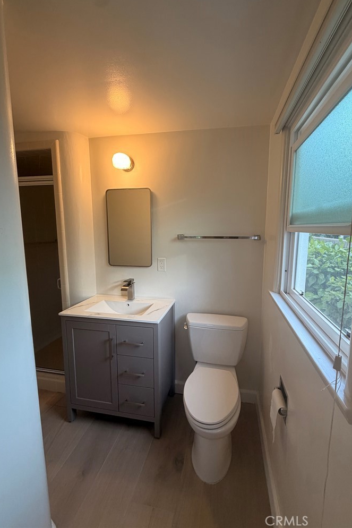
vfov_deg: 100.4
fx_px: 220
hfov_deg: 77.2
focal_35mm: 15
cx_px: 188
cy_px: 257
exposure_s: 1/120
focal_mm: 2.22
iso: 160
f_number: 2.2
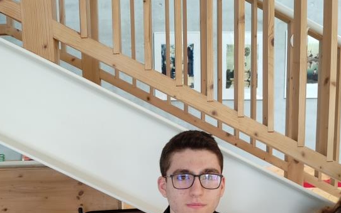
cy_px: 240
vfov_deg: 24.0
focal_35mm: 50
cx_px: 166
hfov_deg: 40.3
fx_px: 465
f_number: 1.89
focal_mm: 5.43
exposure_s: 1/50
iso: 342
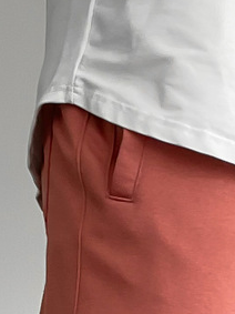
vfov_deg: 11.6
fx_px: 1486
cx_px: 130
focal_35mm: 164
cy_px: 466
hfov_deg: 9.0
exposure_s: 1/120
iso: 32
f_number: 1.8
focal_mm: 3
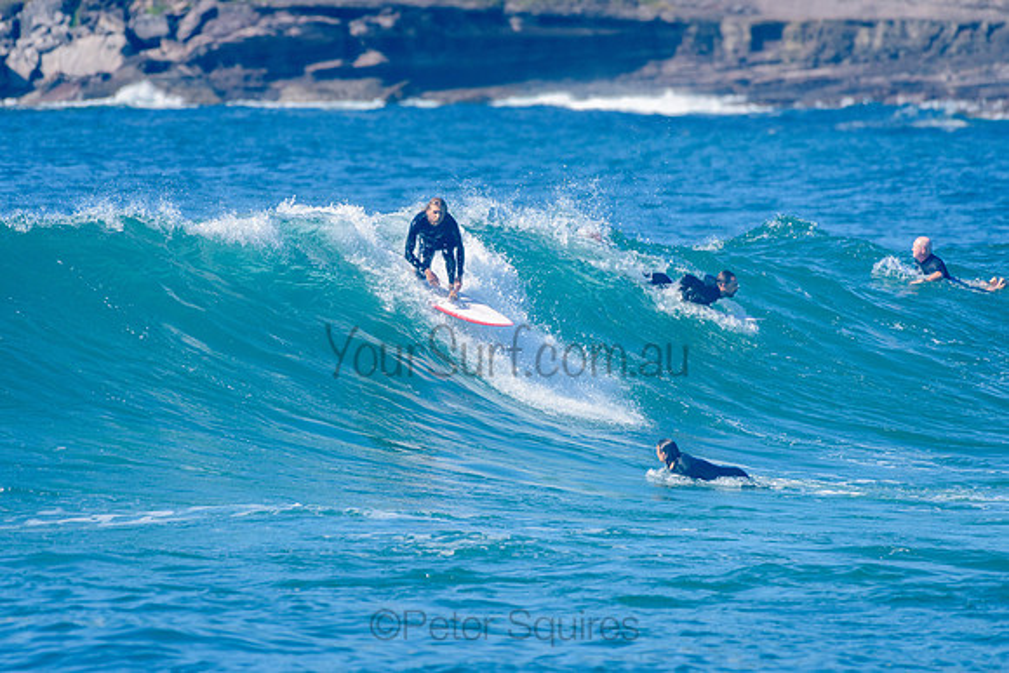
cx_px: 446
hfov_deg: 3.4
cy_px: 282
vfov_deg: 2.2
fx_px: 17178
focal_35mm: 613
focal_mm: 500
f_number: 5.6
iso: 320
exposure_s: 1/2000
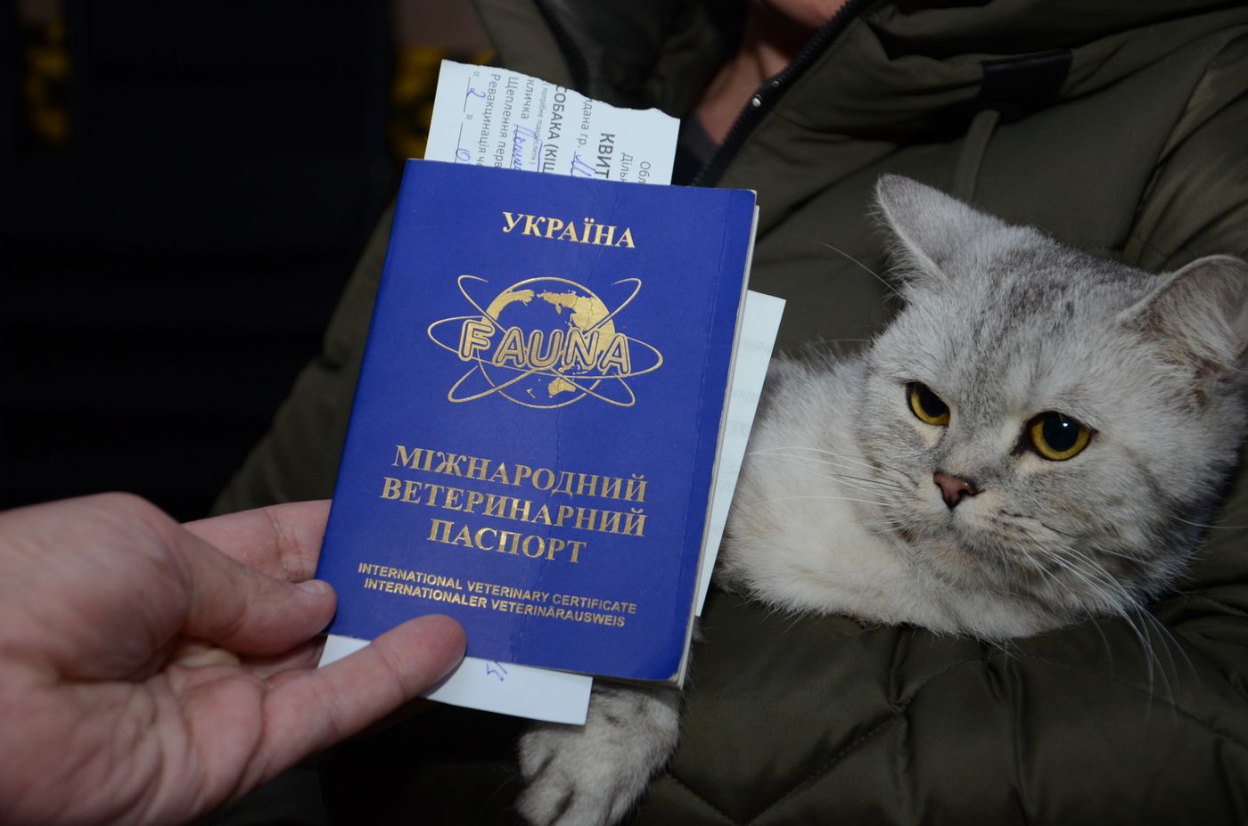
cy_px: 413
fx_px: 2594
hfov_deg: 27.0
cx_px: 624
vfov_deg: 18.1
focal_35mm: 75
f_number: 5
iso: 800
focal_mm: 50
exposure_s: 1/200
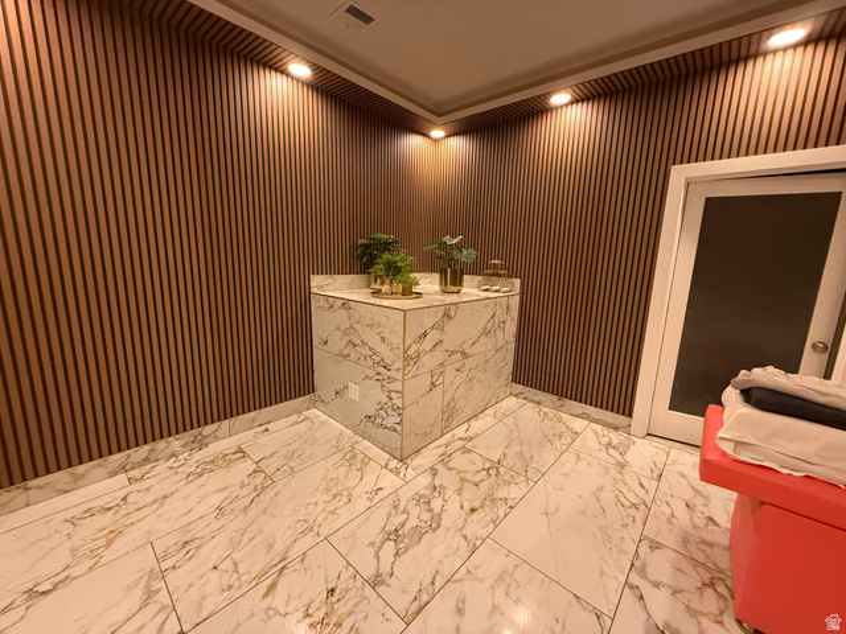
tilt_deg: -10.1
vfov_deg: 85.7
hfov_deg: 102.1
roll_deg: -1.9
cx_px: 423
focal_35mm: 14
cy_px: 317
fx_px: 342
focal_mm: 2.22
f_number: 2.2
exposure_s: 1/42
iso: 500
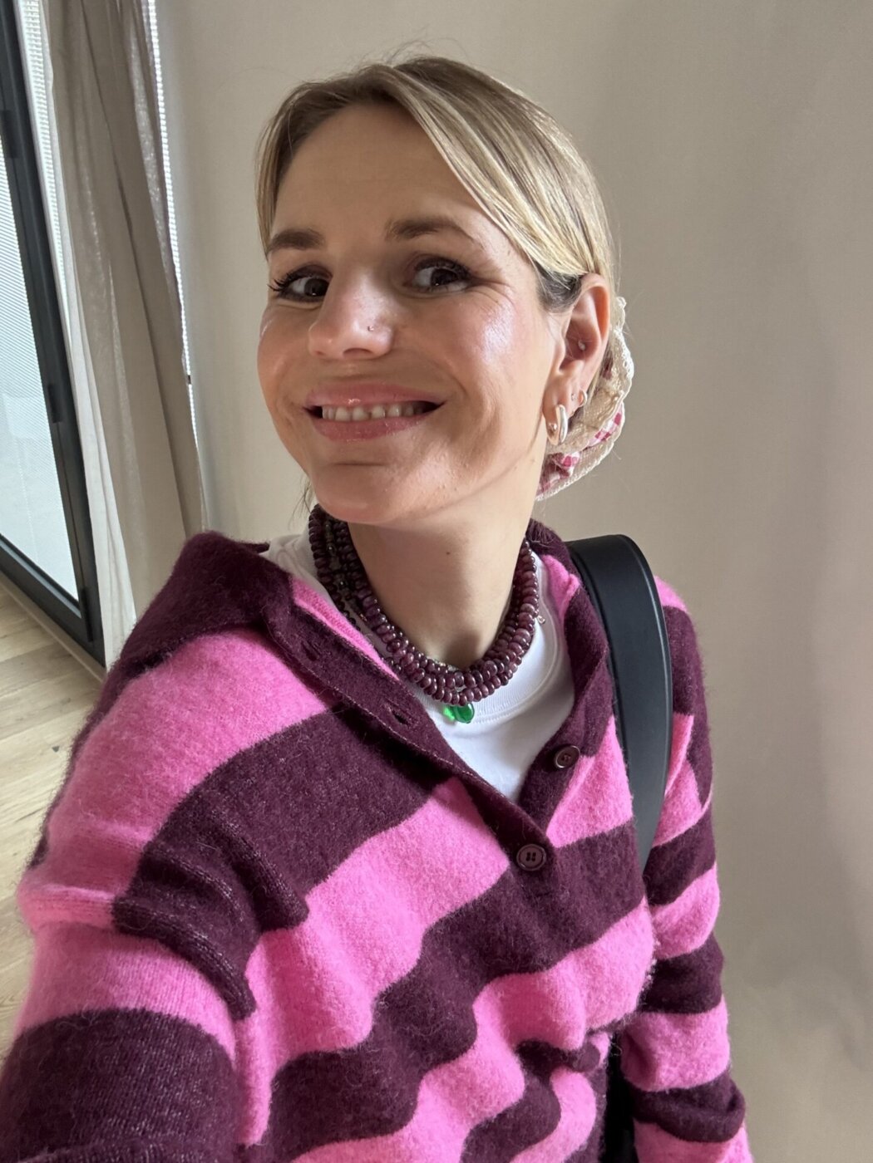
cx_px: 436
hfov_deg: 46.8
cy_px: 582
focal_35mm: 30
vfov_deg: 60.0
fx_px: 1009
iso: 160
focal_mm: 2.69
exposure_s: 1/60
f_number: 1.9
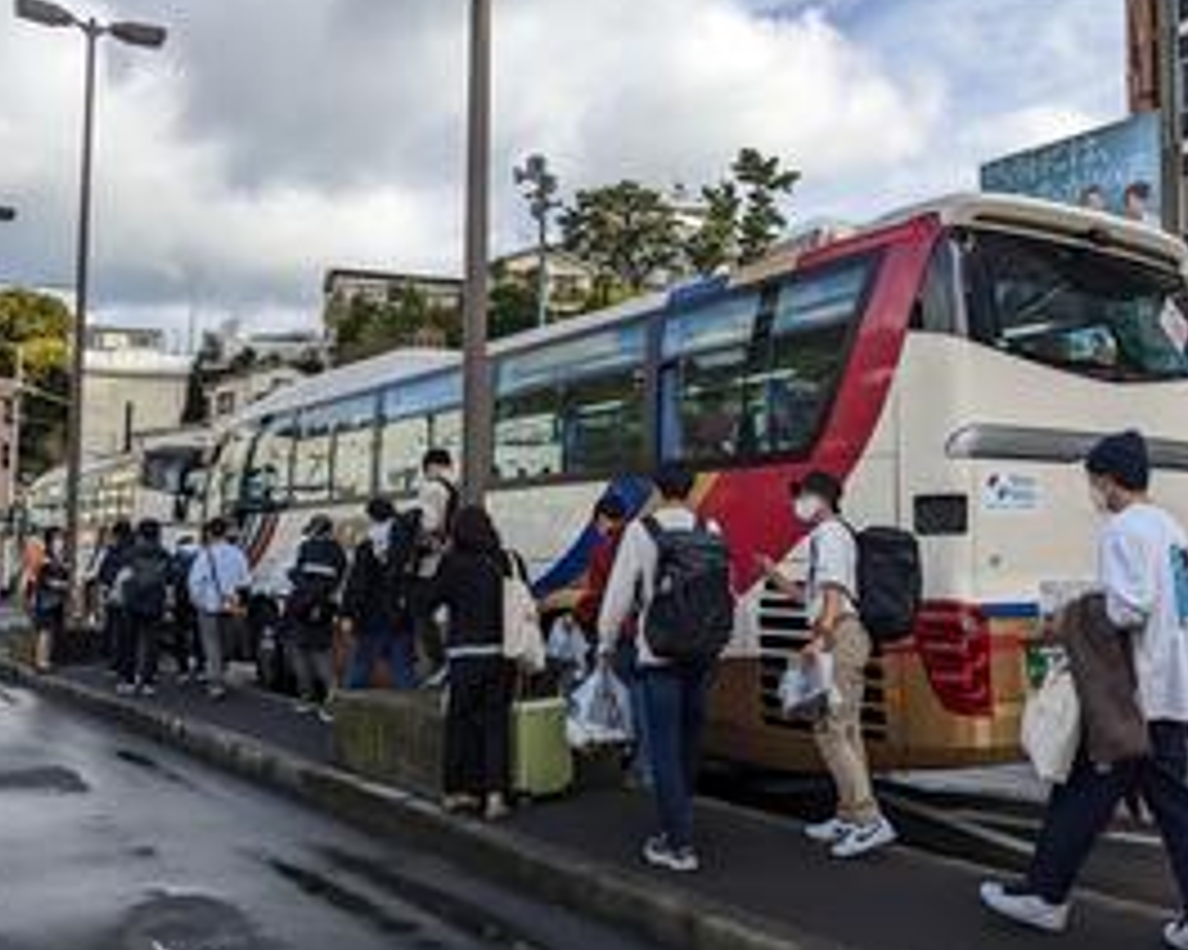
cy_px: 489
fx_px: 1230
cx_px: 544
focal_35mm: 35
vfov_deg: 42.2
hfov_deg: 51.5
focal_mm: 4.4
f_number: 1.7
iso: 51
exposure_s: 1/2611
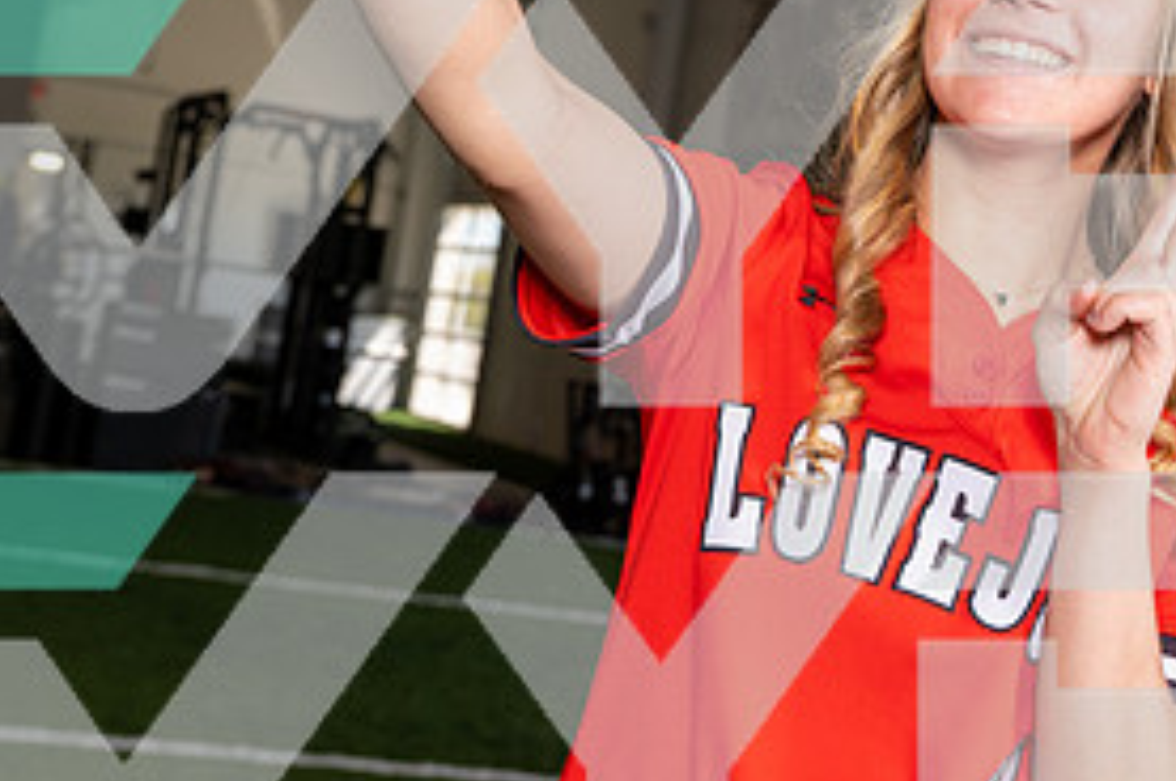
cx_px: 849
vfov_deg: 15.8
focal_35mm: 86
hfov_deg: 23.5
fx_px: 2806
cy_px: 185
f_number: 5.6
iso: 200
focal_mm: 41
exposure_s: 1/200
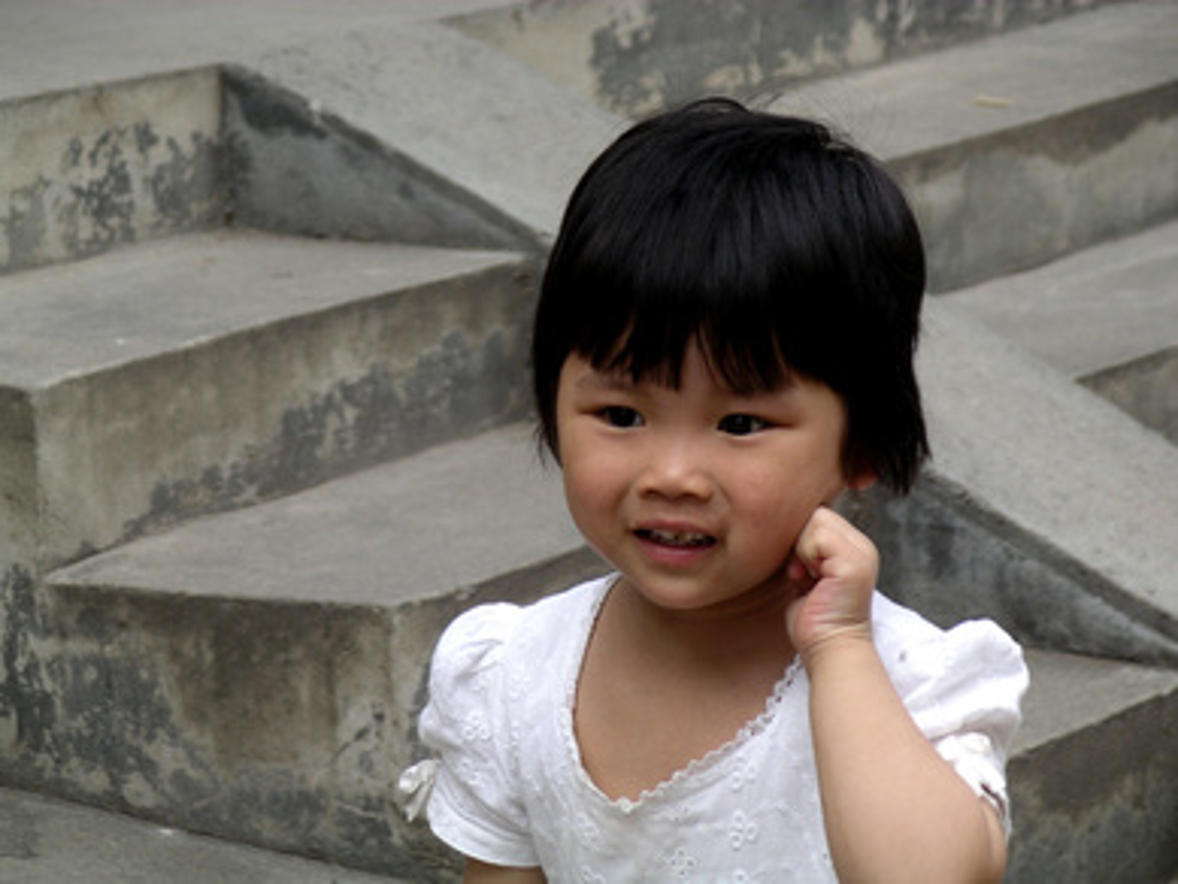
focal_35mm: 187
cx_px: 589
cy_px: 442
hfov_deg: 10.6
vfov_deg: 7.9
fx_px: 6366
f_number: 4.6
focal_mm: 39
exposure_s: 1/170
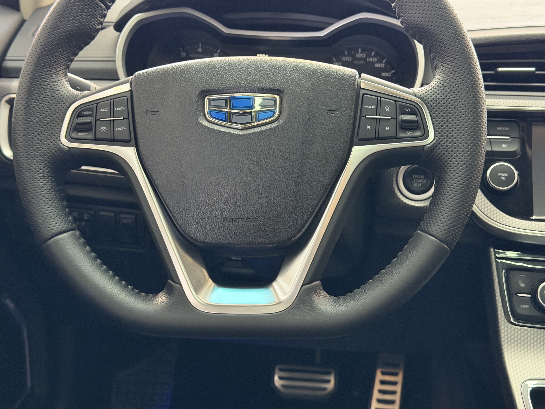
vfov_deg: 30.3
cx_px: 272
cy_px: 204
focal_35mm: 48
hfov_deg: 39.7
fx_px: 756
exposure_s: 1/35
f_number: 1.78
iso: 500
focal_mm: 6.76
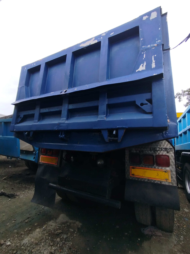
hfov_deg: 81.7
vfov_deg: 98.2
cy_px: 127
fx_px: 110
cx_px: 95
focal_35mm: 15
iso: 50
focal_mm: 1.65
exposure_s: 1/246
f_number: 2.2
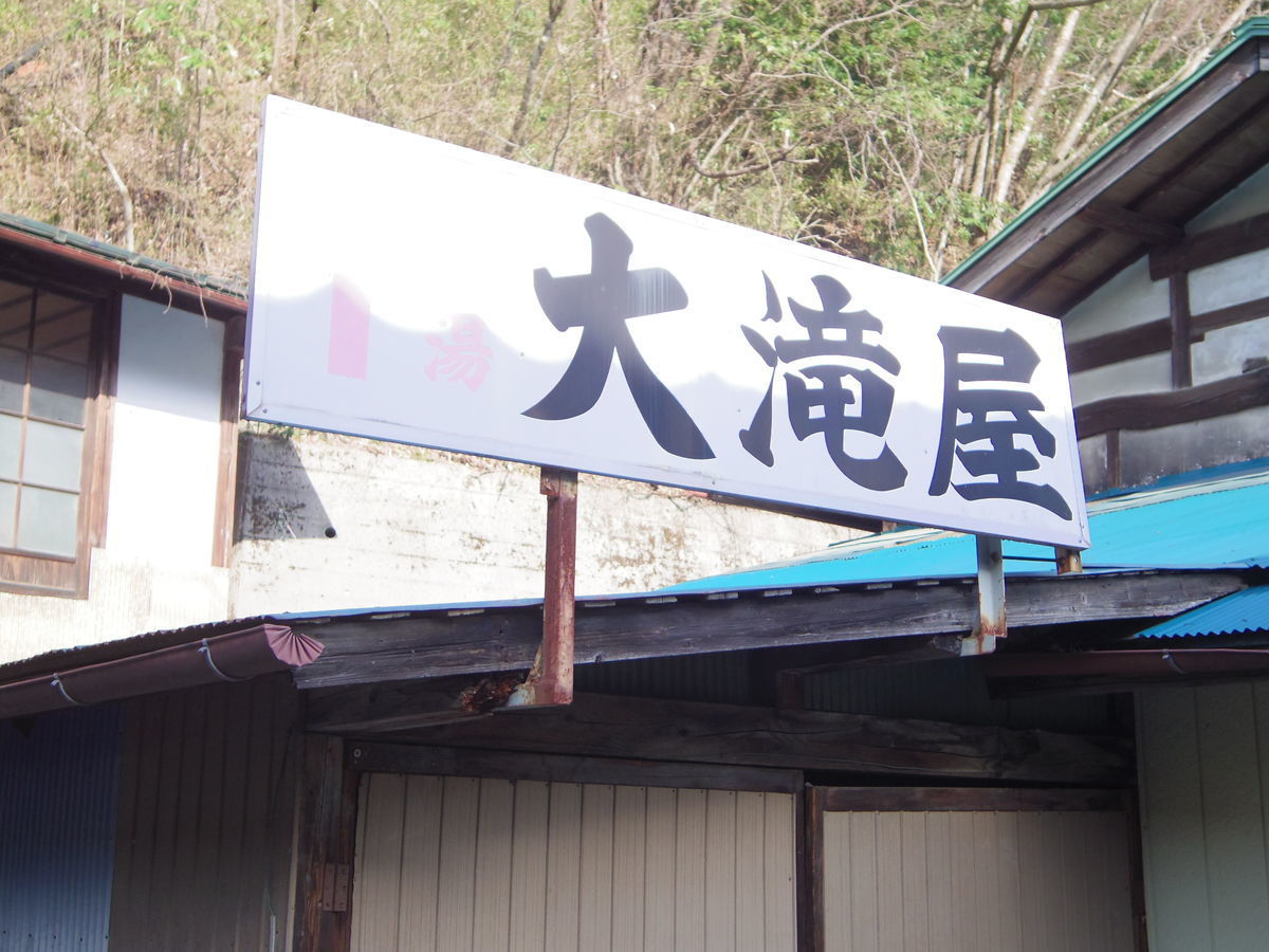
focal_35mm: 47
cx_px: 634
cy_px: 476
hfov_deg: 40.4
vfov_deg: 30.9
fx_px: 1723
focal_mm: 8.5
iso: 250
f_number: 1.9
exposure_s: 1/1250
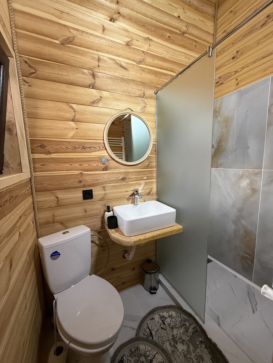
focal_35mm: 14
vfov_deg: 102.1
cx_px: 136
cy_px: 182
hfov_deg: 85.7
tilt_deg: -7.4
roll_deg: +1.0
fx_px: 147
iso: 320
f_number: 2.2
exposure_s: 1/74
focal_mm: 2.22
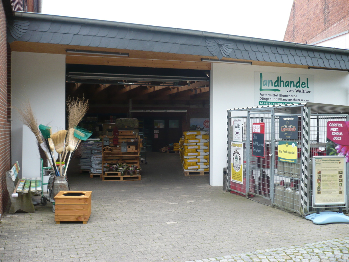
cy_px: 131
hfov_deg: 52.6
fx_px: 353
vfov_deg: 40.7
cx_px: 174
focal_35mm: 35
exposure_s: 1/160
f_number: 2.8
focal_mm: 5.8
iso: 100
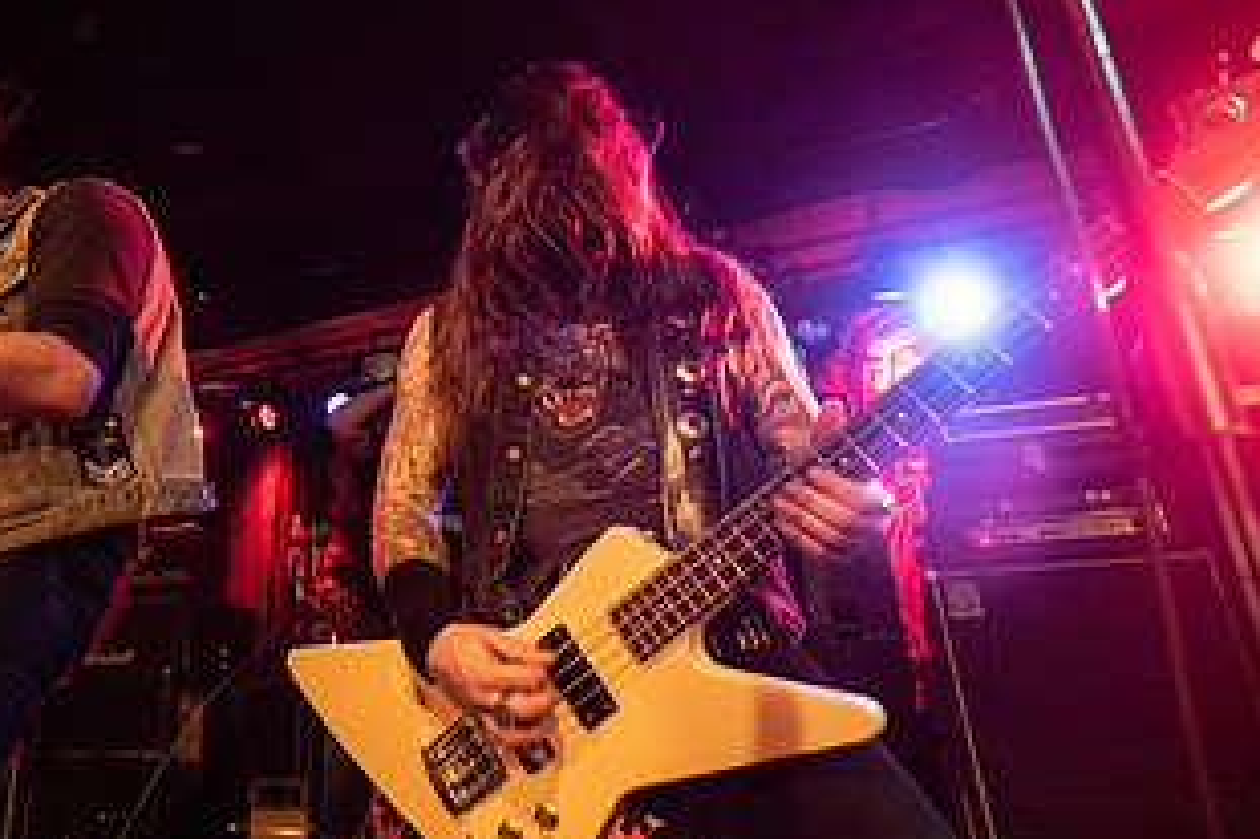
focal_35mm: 27
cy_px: 361
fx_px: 944
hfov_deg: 63.9
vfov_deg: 47.7
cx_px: 334
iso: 3200
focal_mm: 14
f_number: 3.2
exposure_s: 1/125
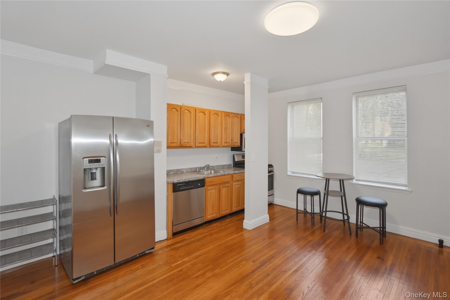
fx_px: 187
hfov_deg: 100.4
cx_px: 225
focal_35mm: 15
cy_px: 150
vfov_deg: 77.3
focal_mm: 10
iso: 360
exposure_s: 1/60
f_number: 4.5
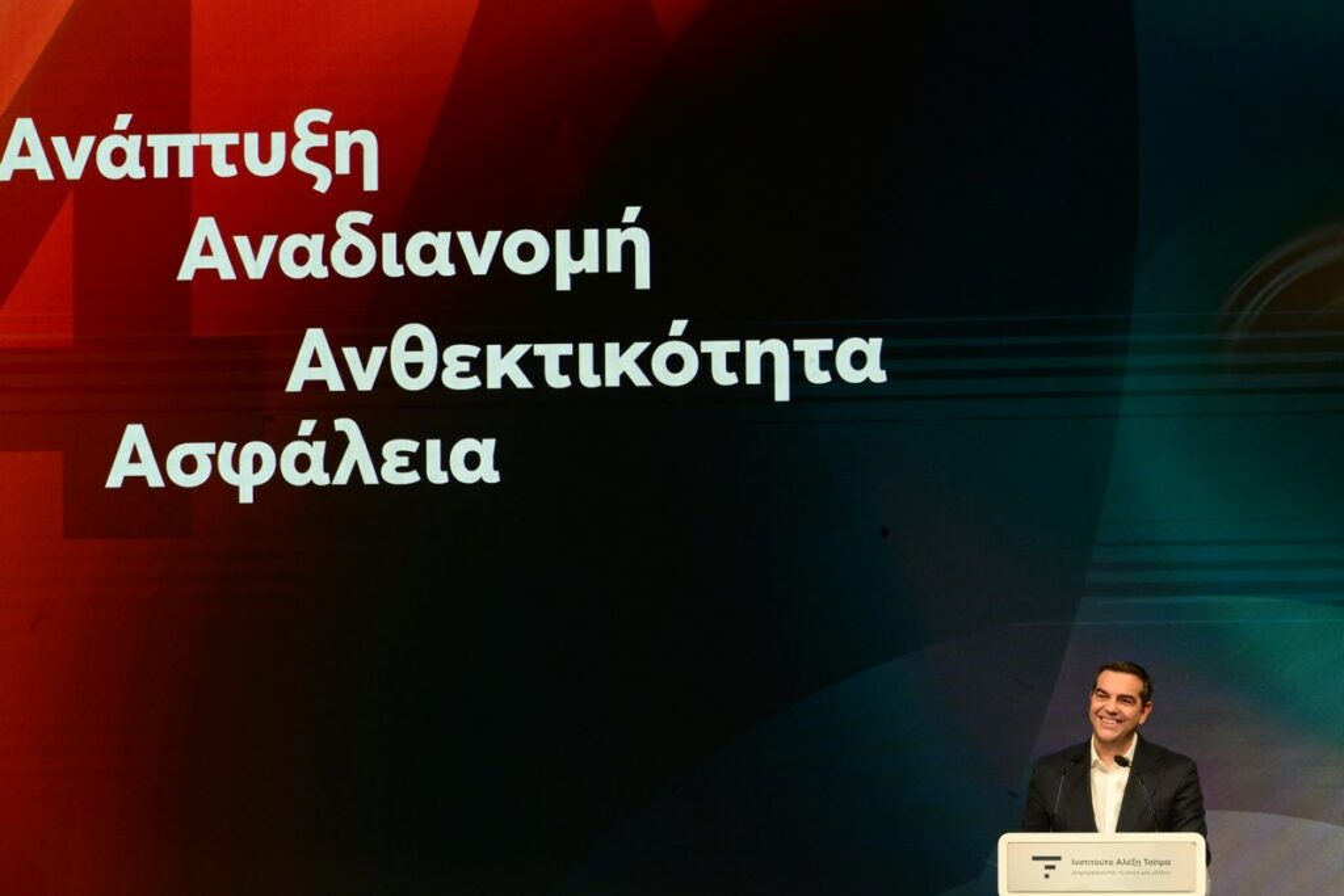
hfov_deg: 15.8
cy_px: 448
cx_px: 672
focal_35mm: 130
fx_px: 4854
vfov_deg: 10.6
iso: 8000
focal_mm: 130
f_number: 18
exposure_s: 1/60
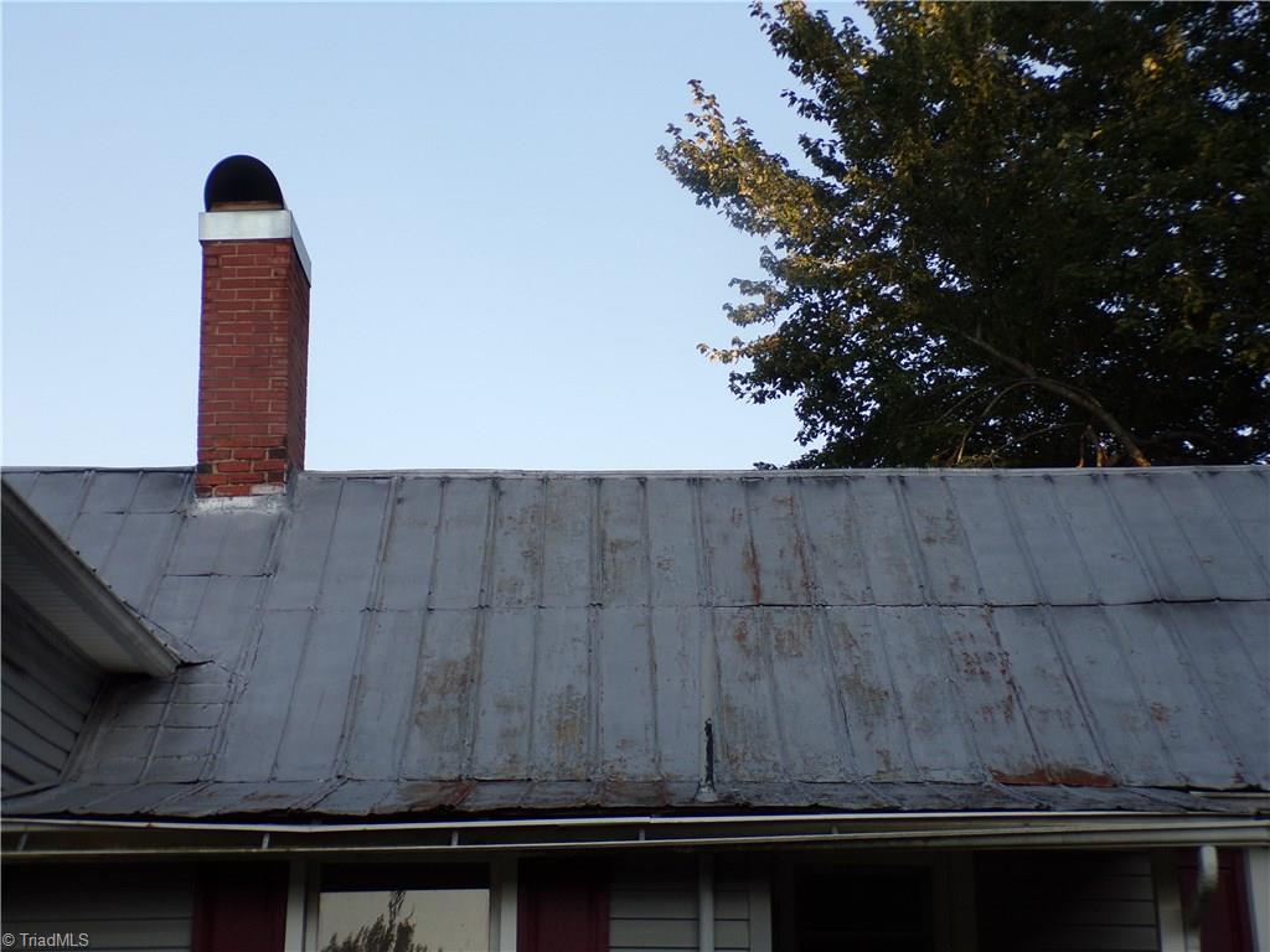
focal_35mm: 65
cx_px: 635
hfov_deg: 29.8
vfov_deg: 22.6
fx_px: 2385
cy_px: 476
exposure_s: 1/240
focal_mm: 11.6
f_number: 4.1
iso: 80
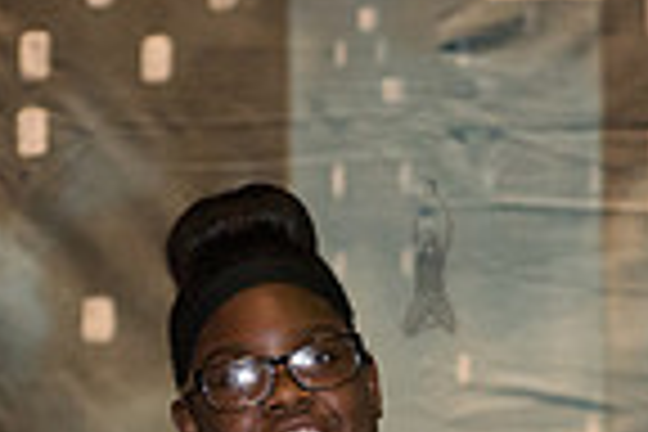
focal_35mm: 249
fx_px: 4482
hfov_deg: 8.3
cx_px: 428
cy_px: 691
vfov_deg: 5.5
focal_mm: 62
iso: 3200
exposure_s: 1/320
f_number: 3.5
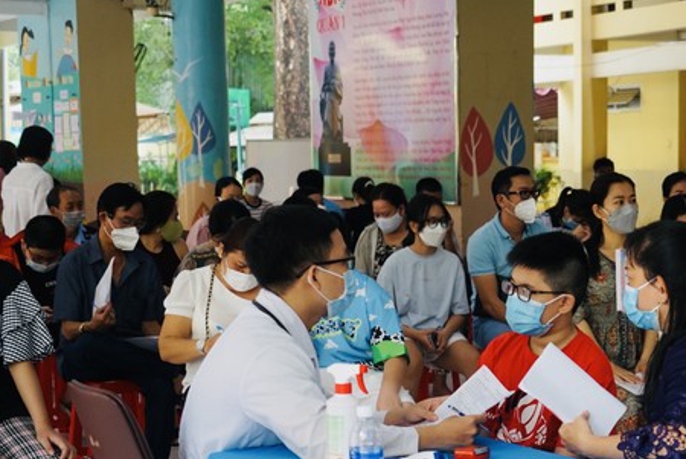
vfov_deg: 18.6
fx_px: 1392
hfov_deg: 27.3
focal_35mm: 73
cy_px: 319
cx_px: 526
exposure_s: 1/160
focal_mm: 45
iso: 640
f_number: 4.5
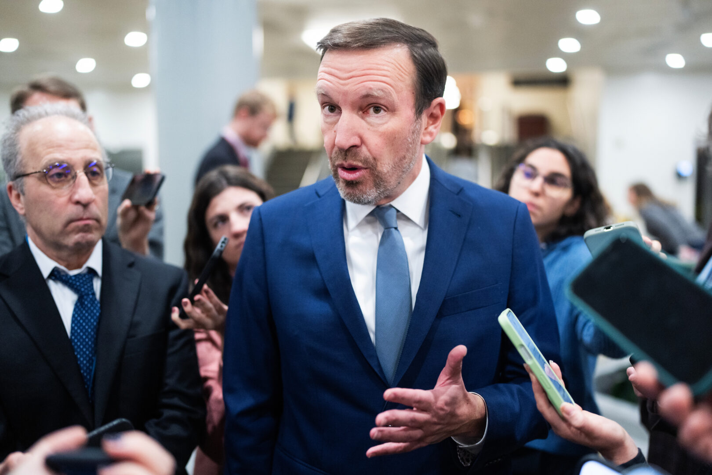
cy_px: 238
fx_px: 692
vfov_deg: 37.9
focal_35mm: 35
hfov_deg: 54.4
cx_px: 356
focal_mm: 35
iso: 3200
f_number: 1.4
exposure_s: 1/400
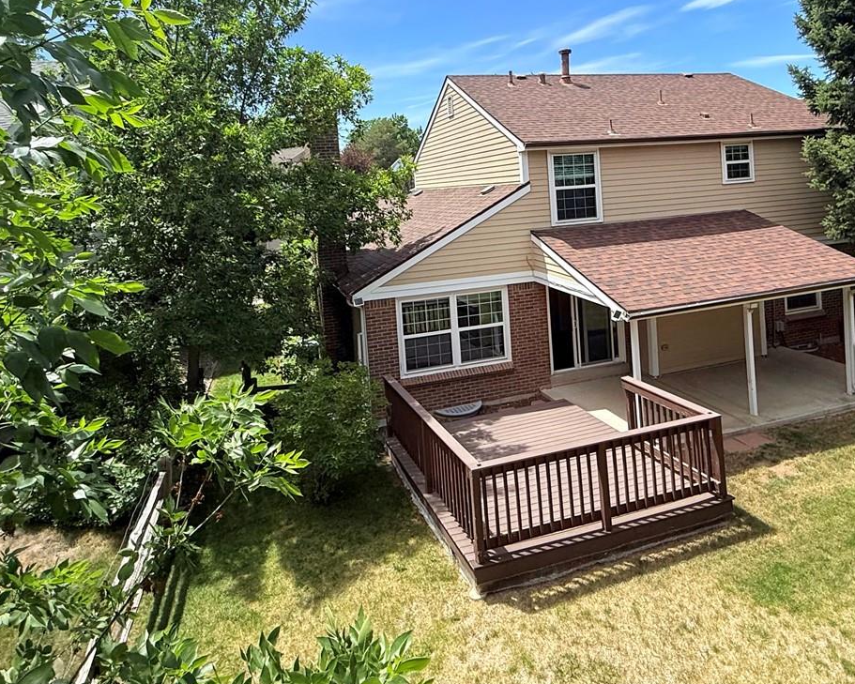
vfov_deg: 56.9
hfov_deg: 70.2
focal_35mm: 24
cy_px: 203
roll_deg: +2.6
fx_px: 607
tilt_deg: +1.9
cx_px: 446
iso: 50
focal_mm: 2.22
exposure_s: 1/876
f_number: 2.2
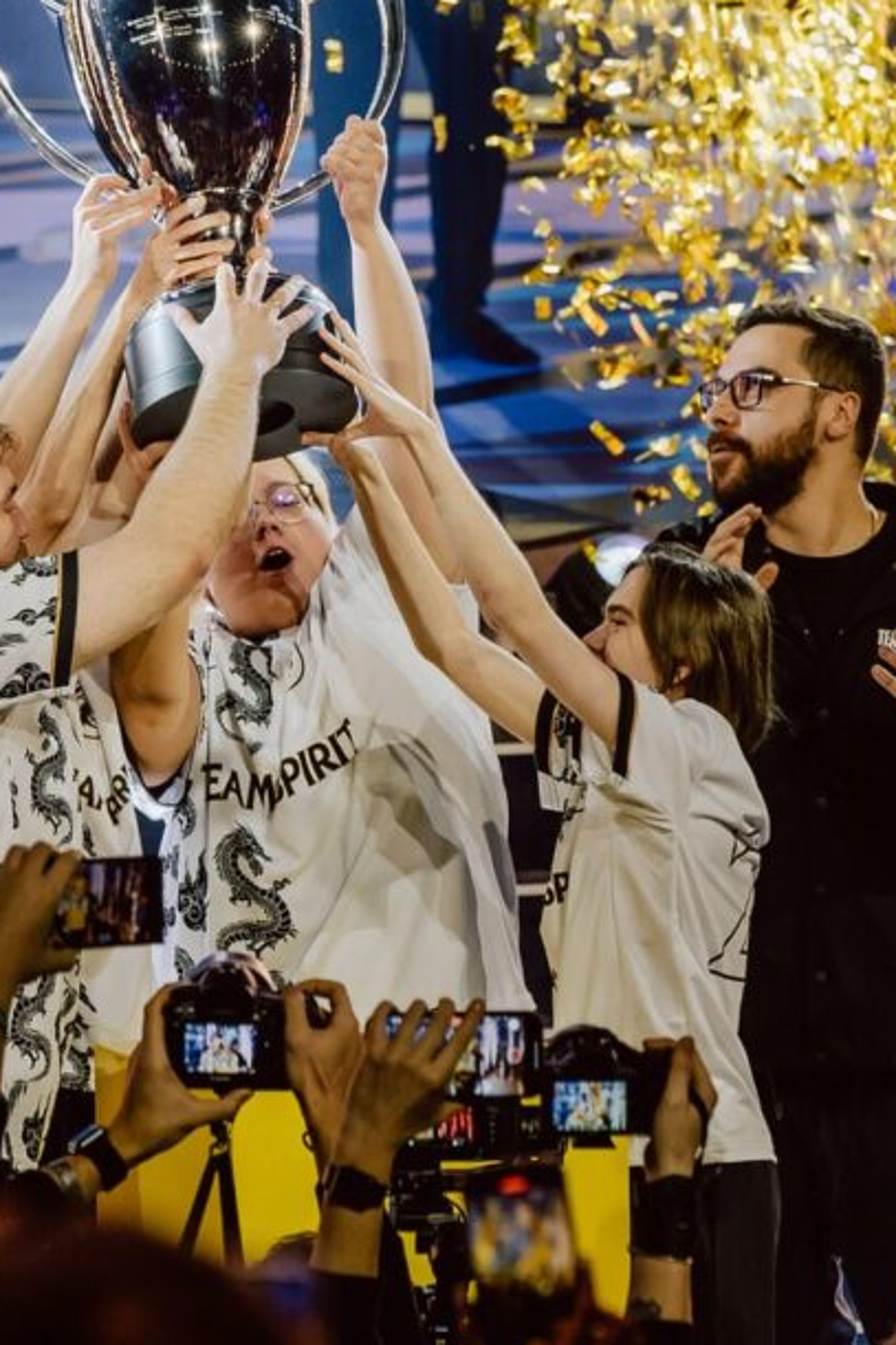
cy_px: 0
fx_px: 12961
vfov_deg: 5.9
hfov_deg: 4.0
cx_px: 288
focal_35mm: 347
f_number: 4
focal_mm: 105
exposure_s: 1/200
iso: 500
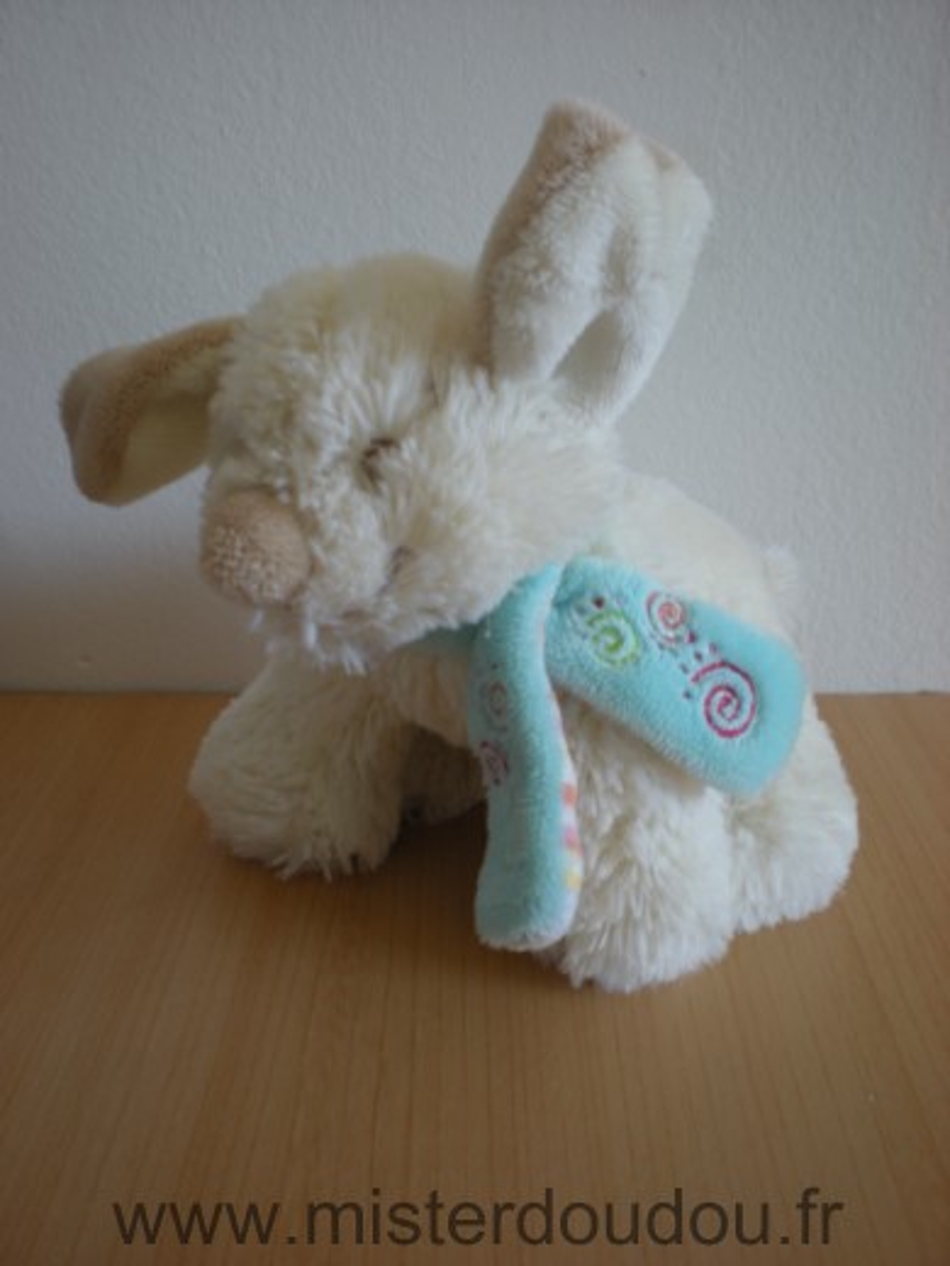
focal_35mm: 38
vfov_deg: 49.0
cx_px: 475
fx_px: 1390
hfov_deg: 37.7
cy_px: 633
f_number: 3.1
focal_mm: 6.3
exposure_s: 1/12.2
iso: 64
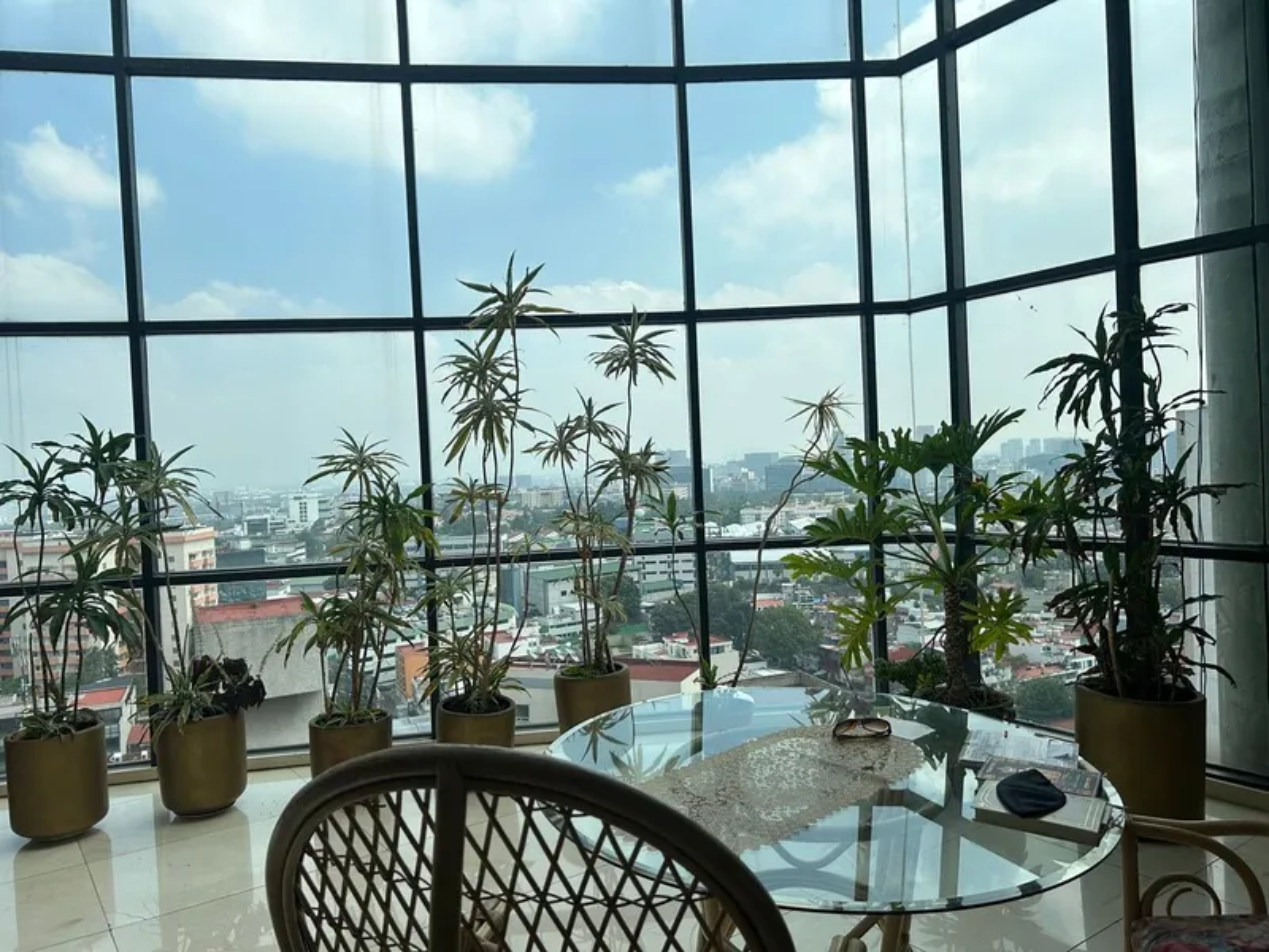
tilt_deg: -1.1
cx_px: 634
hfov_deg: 67.3
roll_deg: +3.2
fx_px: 953
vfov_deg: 53.1
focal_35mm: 26
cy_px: 476
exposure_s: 1/3571
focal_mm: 5.7
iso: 50
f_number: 1.5
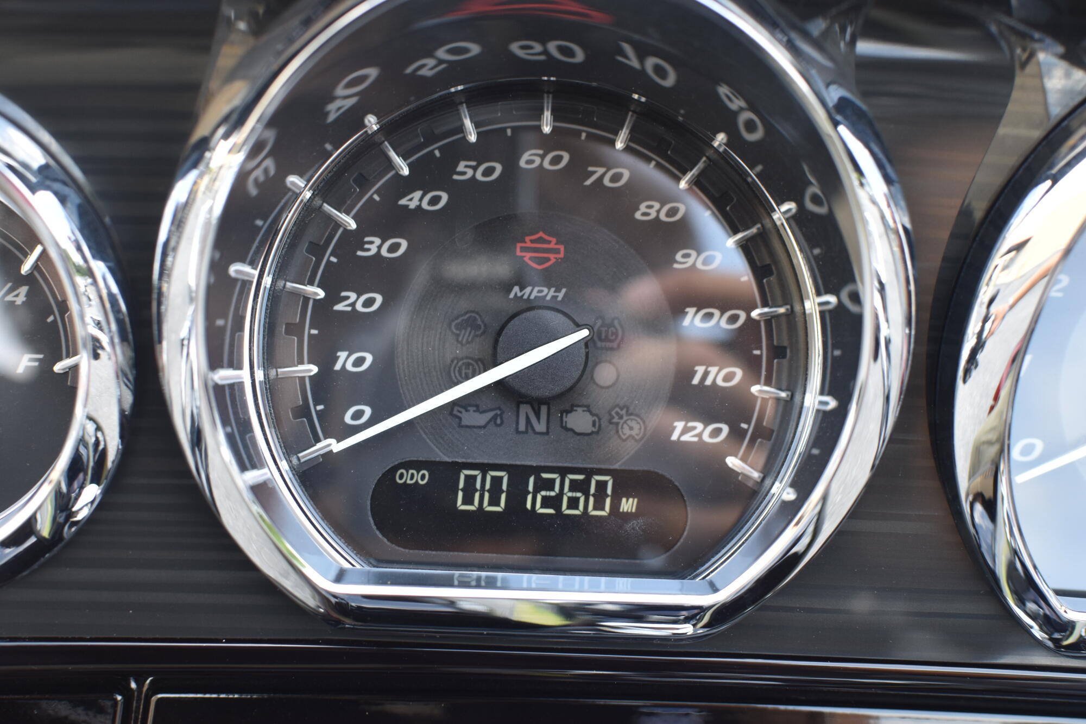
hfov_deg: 37.9
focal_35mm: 52
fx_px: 1584
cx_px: 543
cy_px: 362
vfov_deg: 25.7
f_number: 6.3
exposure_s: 1/160
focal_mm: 35
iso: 400
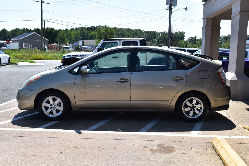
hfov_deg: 45.0
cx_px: 124
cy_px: 83
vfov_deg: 30.8
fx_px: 301
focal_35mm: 44
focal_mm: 29
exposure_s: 1/500
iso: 400
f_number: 11
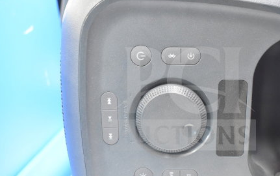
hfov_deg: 40.1
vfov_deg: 26.0
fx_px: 380
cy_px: 99
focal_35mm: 50
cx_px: 183
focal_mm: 23
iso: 2500
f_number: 3.8
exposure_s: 1/40
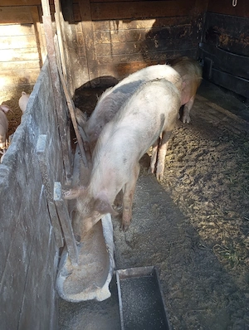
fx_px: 268
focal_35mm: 28
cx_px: 124
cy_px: 165
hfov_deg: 49.9
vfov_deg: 63.4
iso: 151
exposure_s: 1/100
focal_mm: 4.27
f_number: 1.8
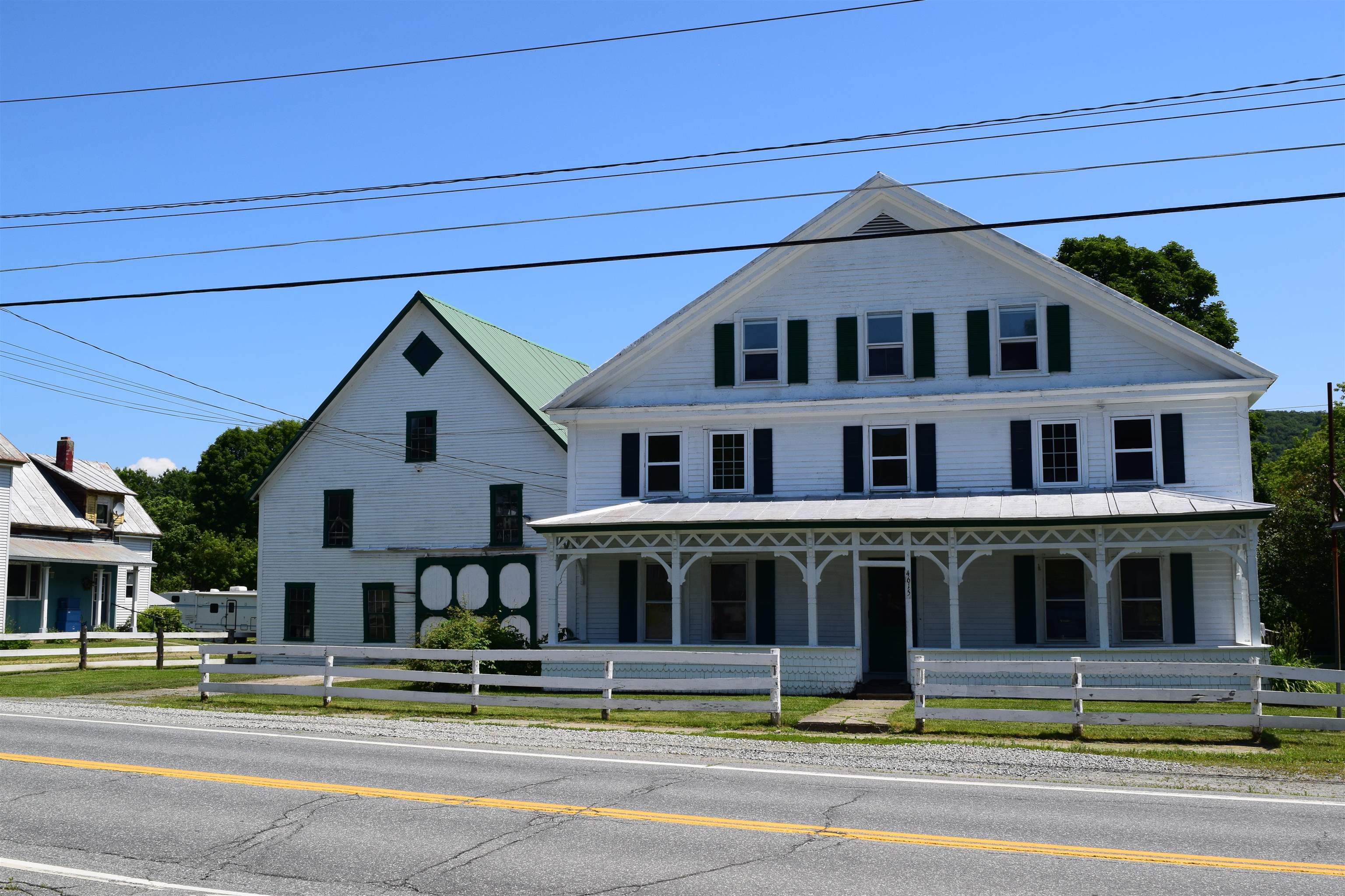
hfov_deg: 53.1
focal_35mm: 36
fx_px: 1345
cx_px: 672
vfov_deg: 36.9
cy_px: 448
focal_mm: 24
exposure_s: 1/500
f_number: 11
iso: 320
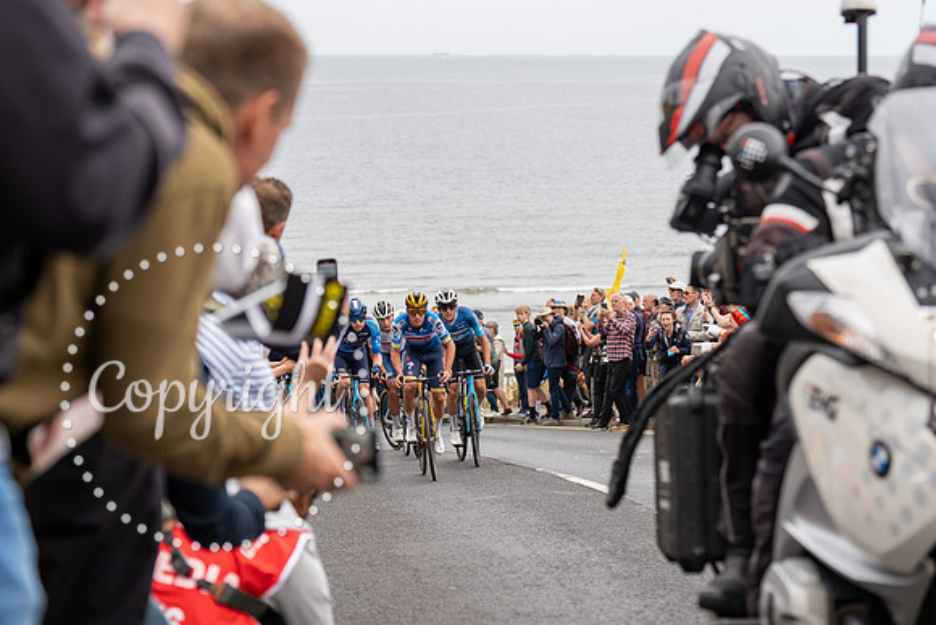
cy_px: 312
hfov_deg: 25.8
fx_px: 2046
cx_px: 468
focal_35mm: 79
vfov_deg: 17.4
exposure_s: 1/1000
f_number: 3.5
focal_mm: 70
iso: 320
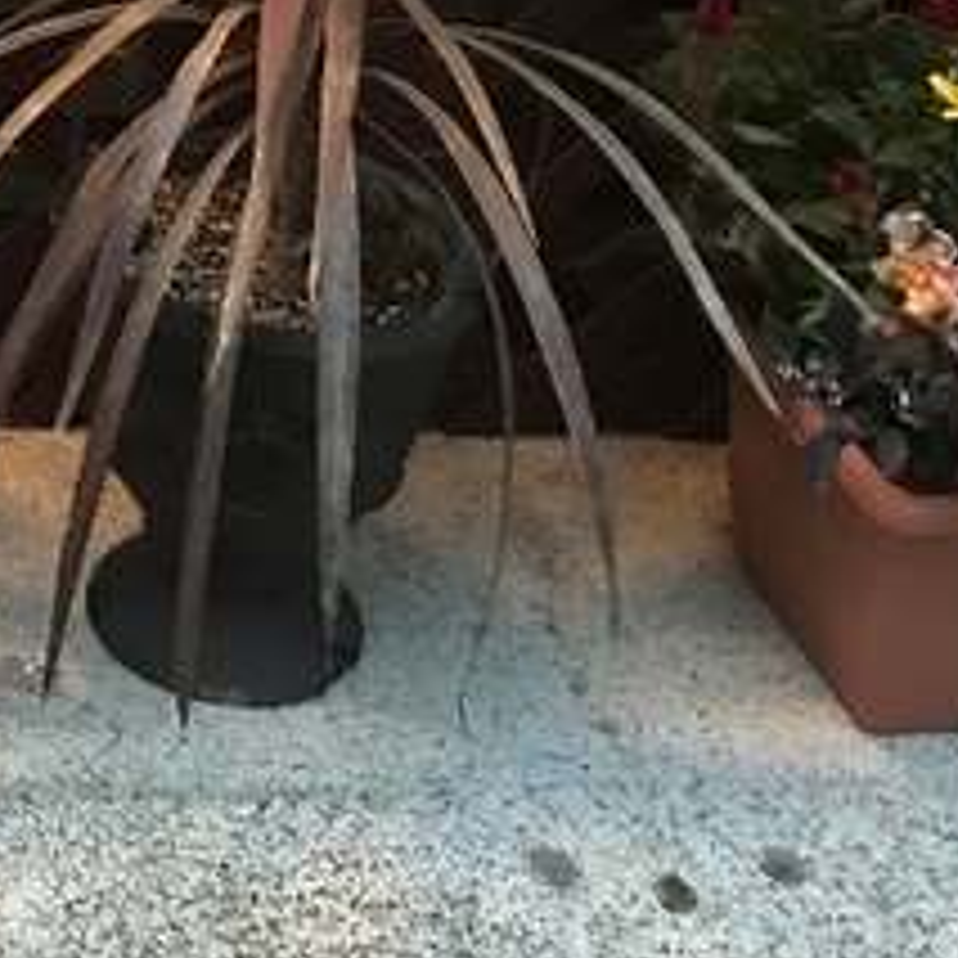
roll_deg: +1.0
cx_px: -346
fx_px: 2912
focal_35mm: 93
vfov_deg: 17.4
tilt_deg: -18.5
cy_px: -328
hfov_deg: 17.3
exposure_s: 1/7
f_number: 1.8
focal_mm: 3.99
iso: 80
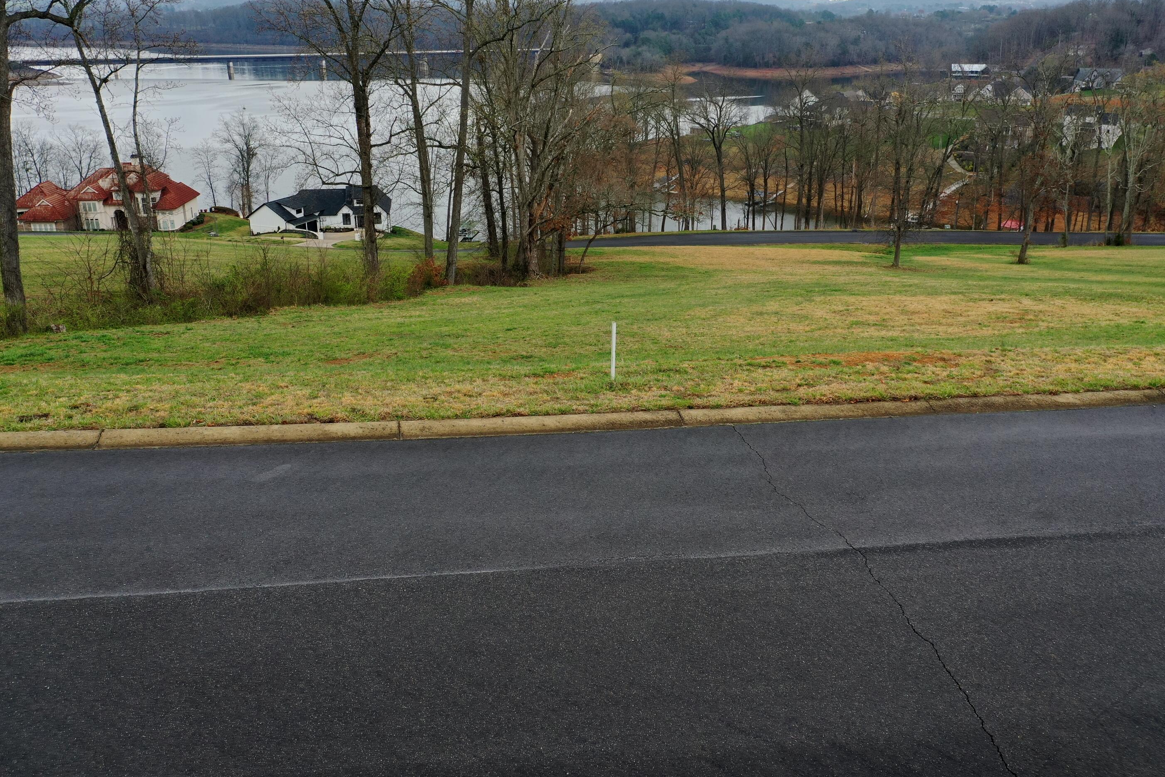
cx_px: 624
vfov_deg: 43.6
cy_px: 368
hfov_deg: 61.9
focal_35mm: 30
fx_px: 971
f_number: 3.5
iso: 100
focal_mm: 10.26
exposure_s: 1/80
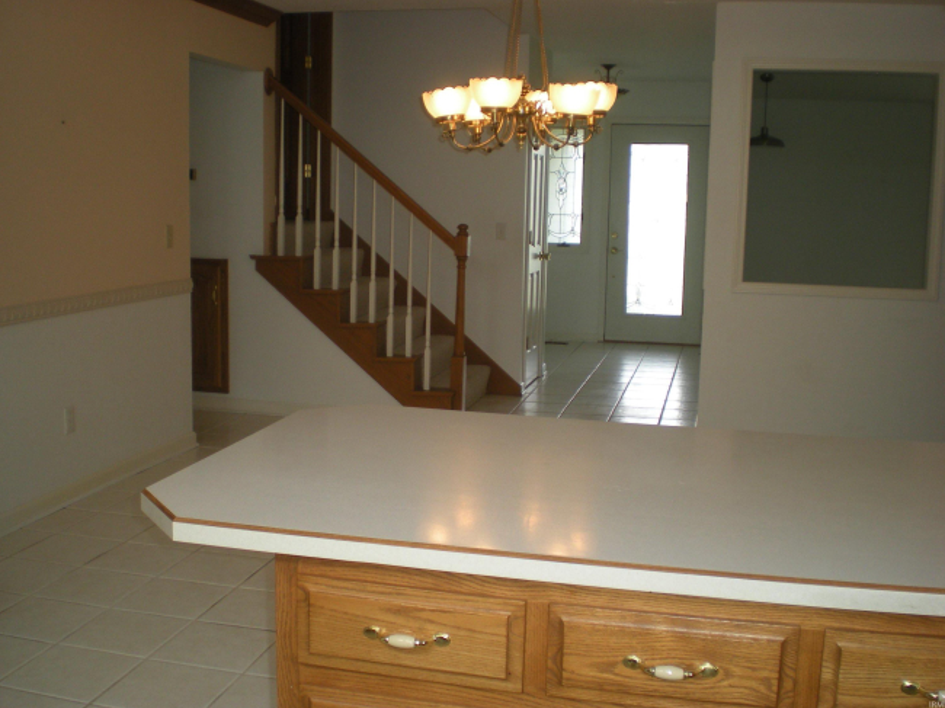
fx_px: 1064
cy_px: 347
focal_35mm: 39
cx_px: 469
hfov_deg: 47.9
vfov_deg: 36.8
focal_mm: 6.3
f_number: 3.1
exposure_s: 1/59.4
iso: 91
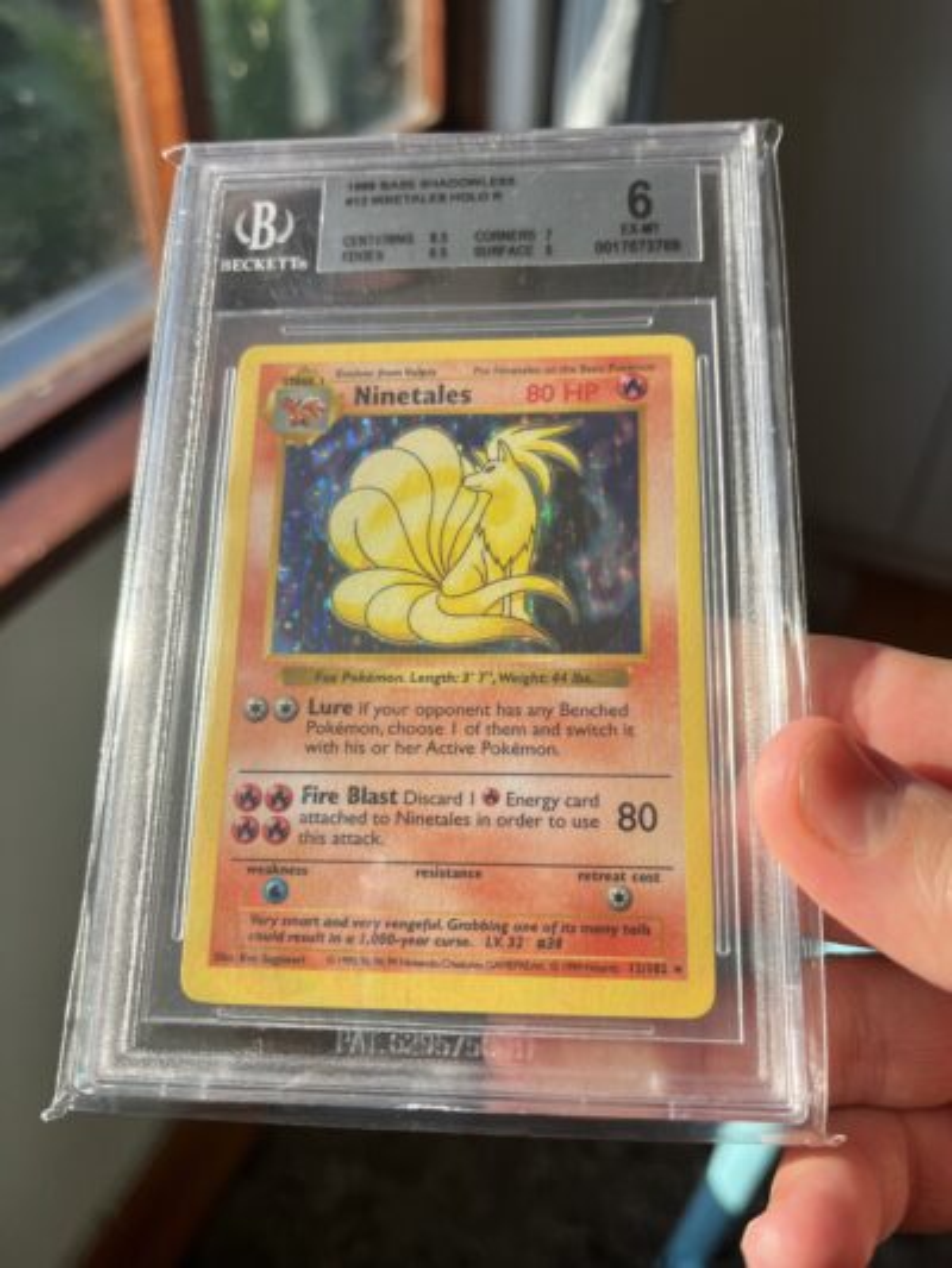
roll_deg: -1.7
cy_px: 634
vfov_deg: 67.3
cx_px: 476
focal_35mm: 26
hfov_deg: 53.1
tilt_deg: -43.5
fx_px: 953
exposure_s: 1/1672
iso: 50
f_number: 1.6
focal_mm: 5.1
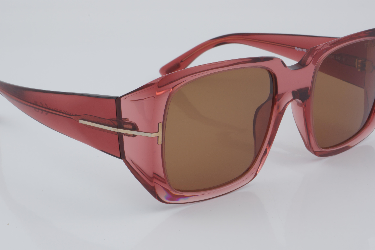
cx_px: 189
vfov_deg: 16.5
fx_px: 864
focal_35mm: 83
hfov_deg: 24.5
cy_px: 121
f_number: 32
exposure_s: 1/4
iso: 100
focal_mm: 50
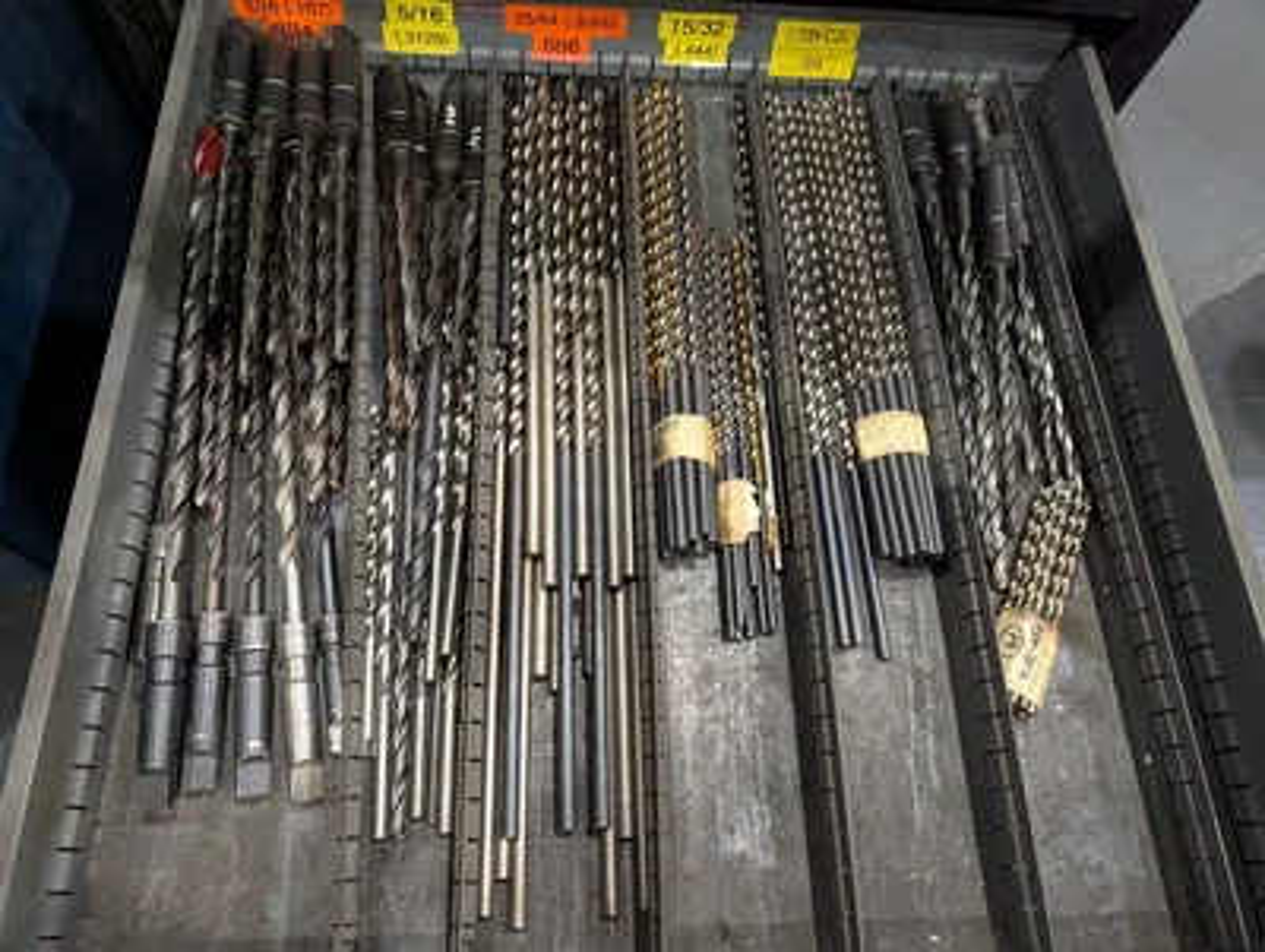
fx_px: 878
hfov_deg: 71.5
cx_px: 632
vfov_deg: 56.9
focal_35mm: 24
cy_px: 476
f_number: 1.68
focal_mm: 6.9
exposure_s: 1/226
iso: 1983
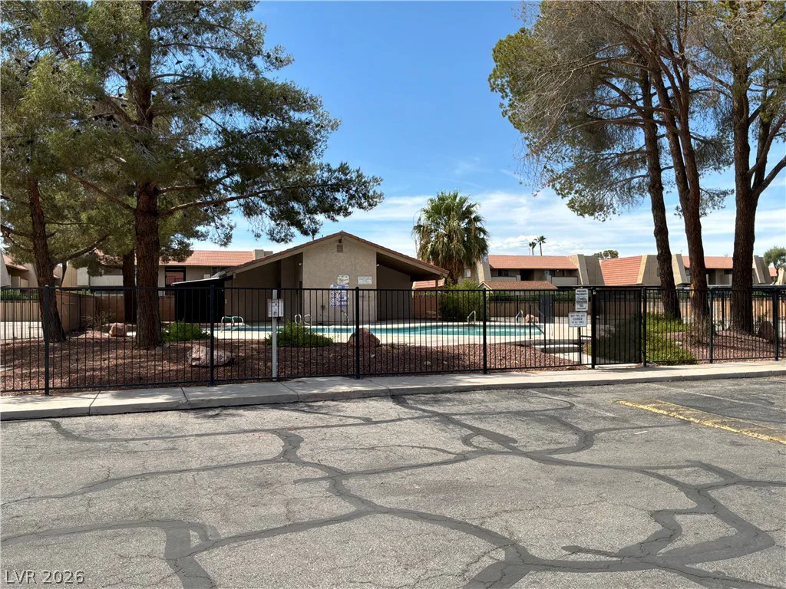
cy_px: 294
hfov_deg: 63.4
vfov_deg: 49.7
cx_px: 393
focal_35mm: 28
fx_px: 636
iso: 25
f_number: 1.8
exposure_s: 1/1451
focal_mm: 3
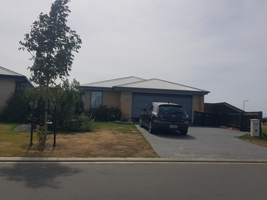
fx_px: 247
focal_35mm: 32
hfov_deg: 56.7
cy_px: 95
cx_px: 147
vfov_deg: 44.1
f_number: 1.7
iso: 40
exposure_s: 1/5952
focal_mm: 4.2
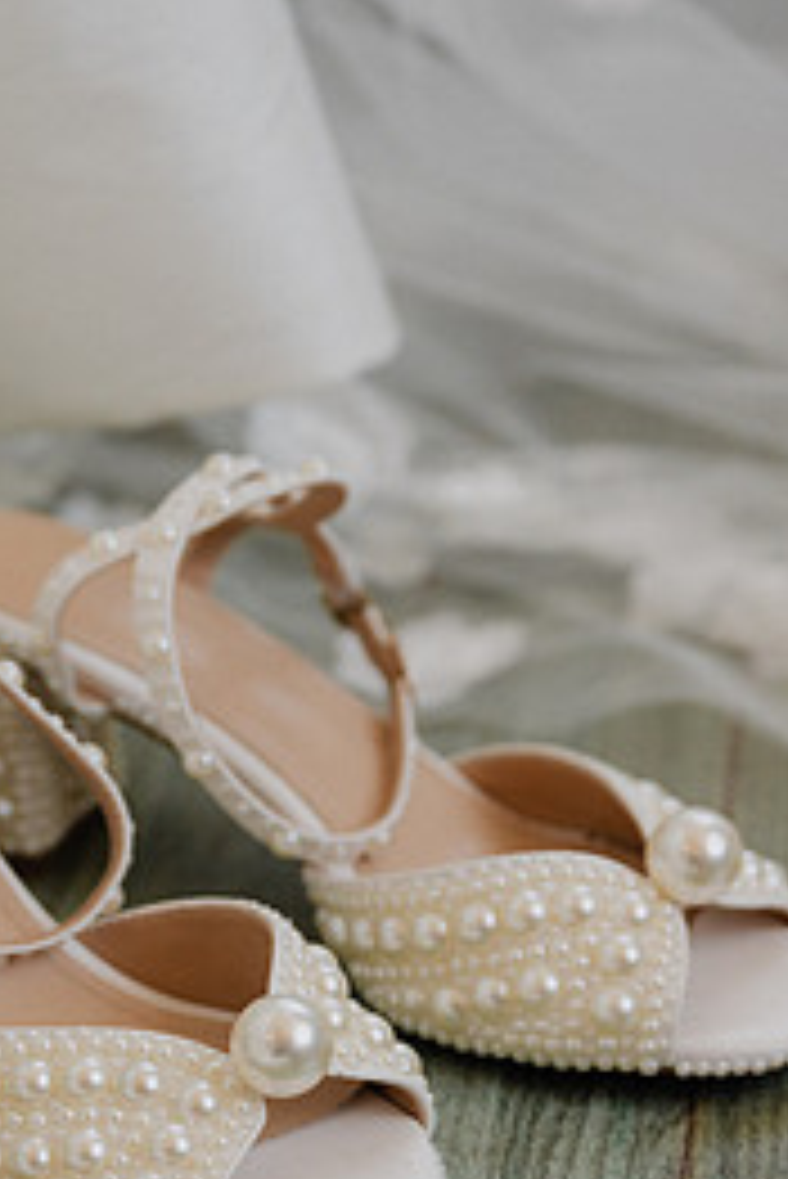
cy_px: 891
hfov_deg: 11.9
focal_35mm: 115
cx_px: 257
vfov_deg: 17.7
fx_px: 3771
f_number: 3.5
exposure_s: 1/400
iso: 1000
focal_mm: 67
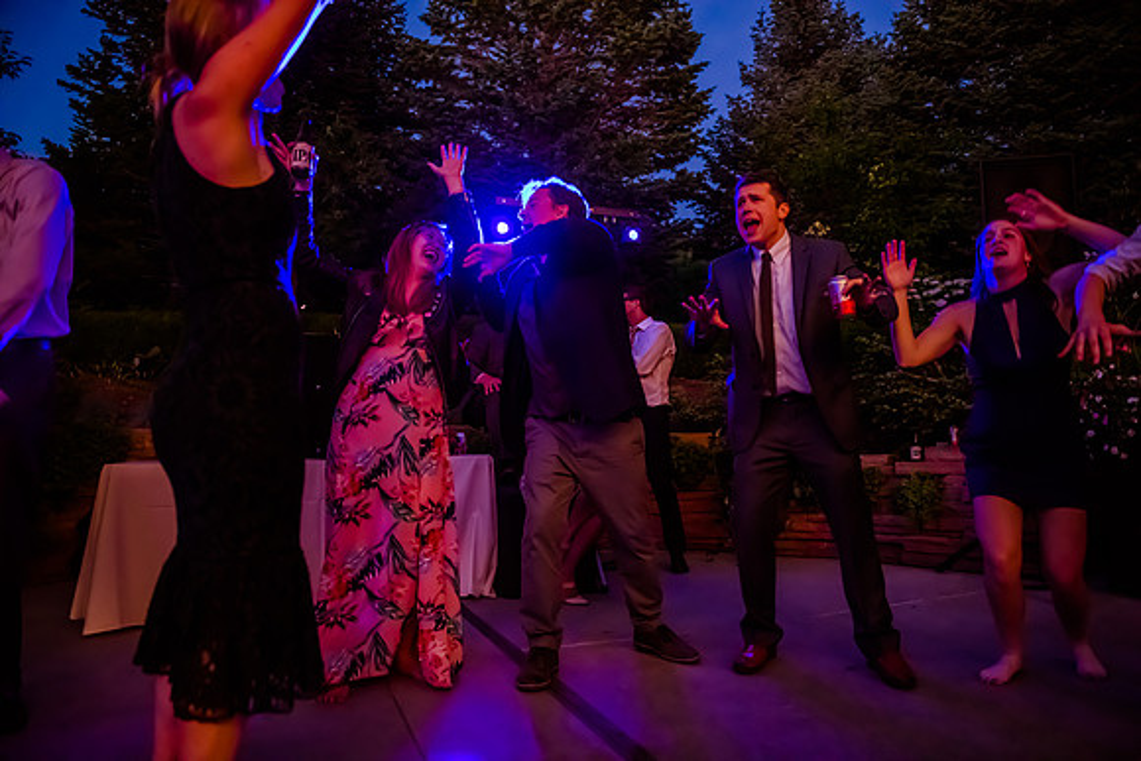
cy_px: 380
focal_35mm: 24
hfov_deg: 73.7
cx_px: 570
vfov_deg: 53.2
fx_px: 761
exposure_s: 1/80
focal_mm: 24
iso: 8000
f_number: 2.8
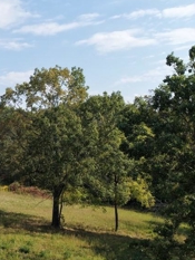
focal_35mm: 52
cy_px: 138
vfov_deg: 36.8
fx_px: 390
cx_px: 2
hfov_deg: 26.6
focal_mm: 14.45
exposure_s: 1/640
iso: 100
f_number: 2.8
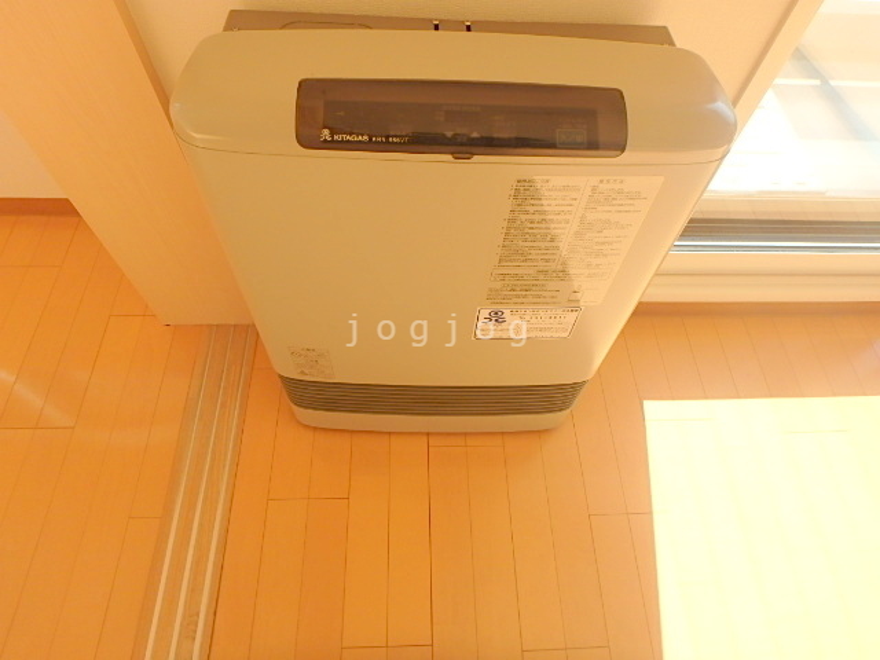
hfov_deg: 79.0
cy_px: 330
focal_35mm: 21
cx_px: 440
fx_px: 534
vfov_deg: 63.4
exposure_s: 1/160
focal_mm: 3.7
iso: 125
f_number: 3.5
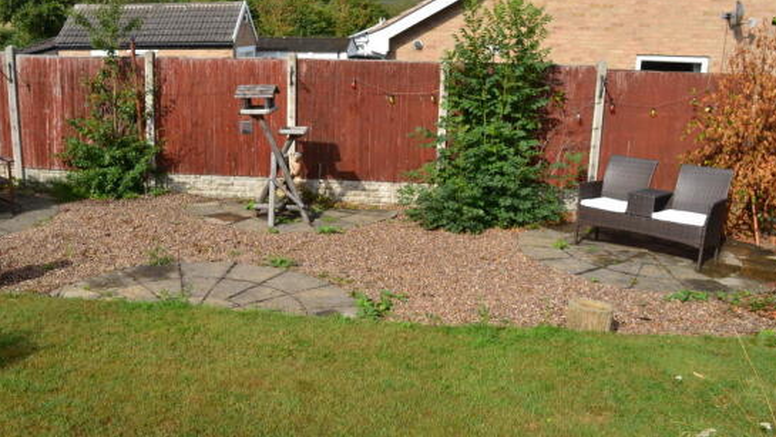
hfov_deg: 57.7
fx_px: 700
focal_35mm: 34
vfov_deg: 34.7
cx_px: 328
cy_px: 224
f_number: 8
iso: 100
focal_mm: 18
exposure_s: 1/250
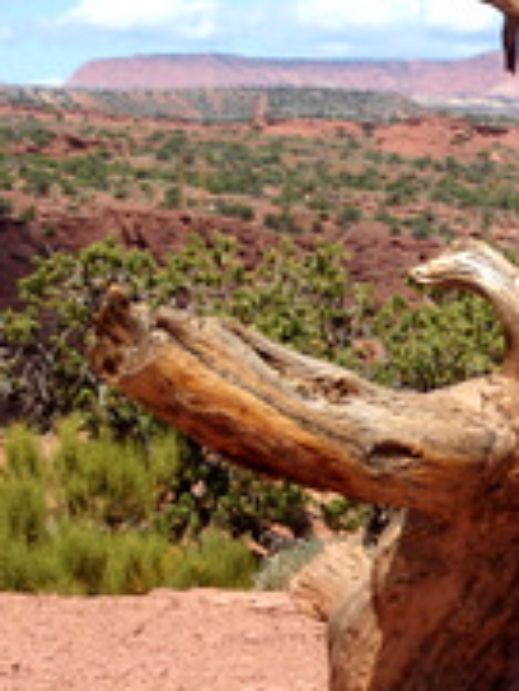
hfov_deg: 7.2
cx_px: 946
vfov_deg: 9.8
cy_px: 346
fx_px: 4033
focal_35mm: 202
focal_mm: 13.1
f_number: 5.7
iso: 125
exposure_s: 1/800
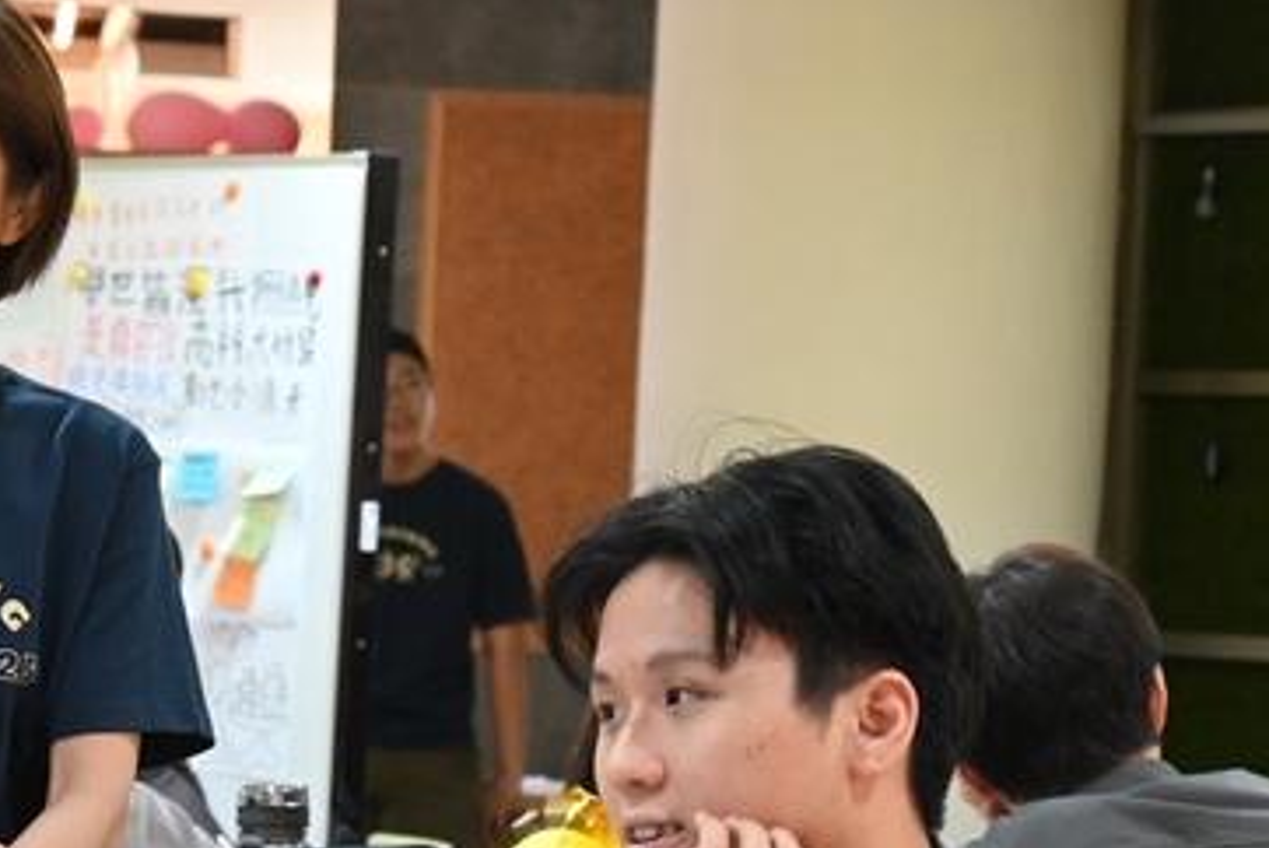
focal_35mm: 149
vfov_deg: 9.2
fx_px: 5256
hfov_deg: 13.7
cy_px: 682
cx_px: 284
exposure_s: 1/100
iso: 3200
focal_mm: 54
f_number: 5.6
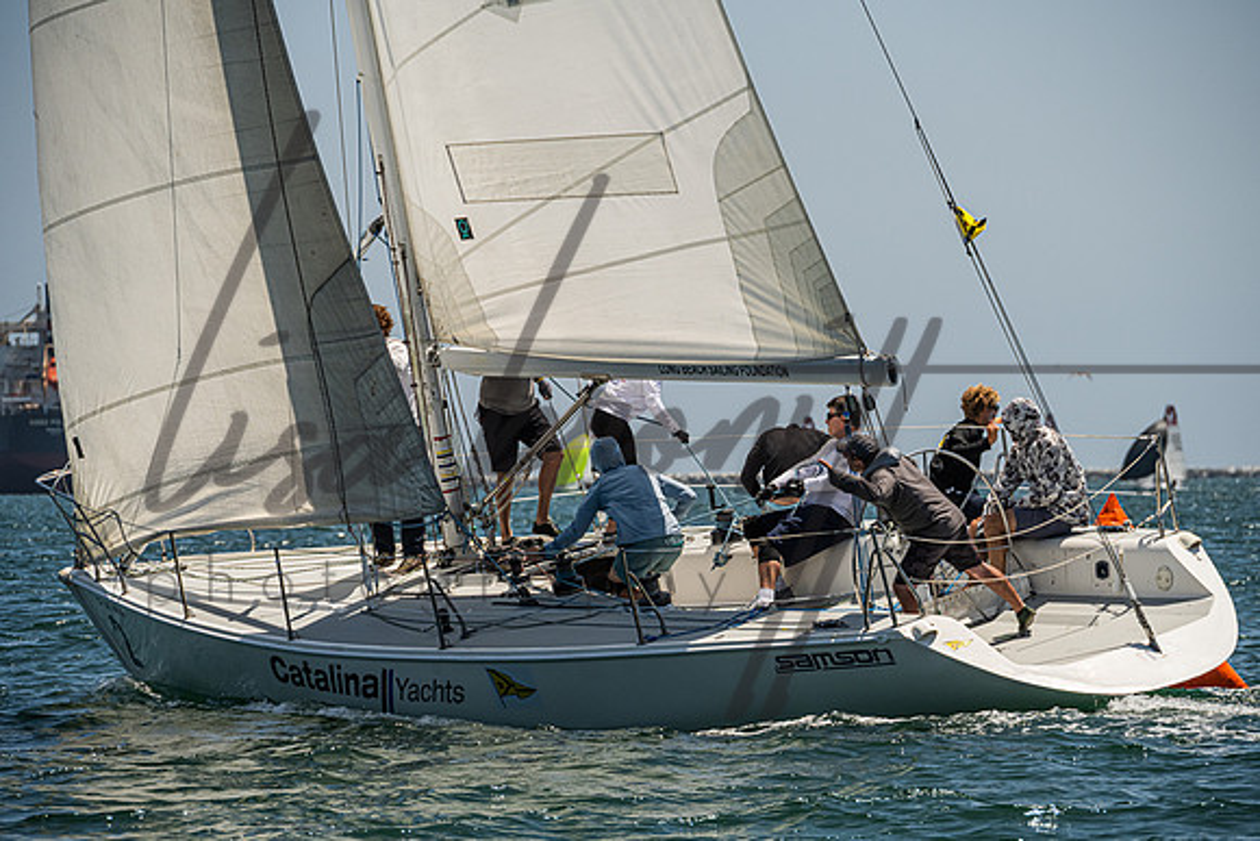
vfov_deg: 5.7
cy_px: 457
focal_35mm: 241
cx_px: 688
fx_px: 8431
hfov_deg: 8.5
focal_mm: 220
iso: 400
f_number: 8
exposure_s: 1/3200
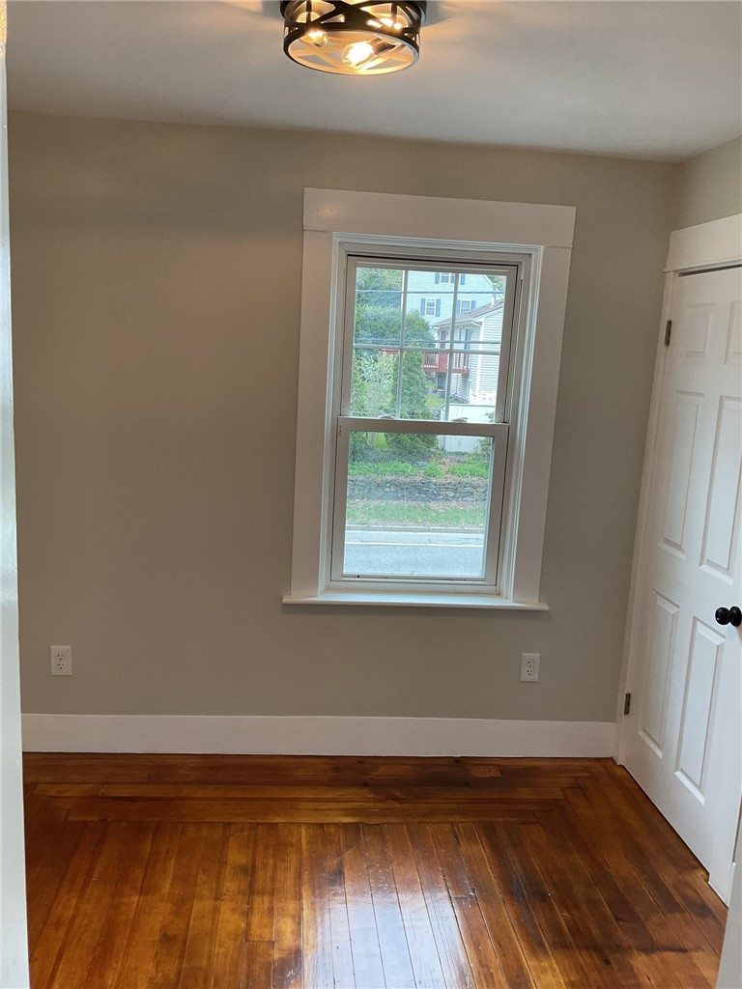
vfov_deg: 61.7
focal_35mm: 29
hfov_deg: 48.2
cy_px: 494
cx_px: 371
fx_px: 829
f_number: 1.8
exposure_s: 1/120
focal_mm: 3
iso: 50
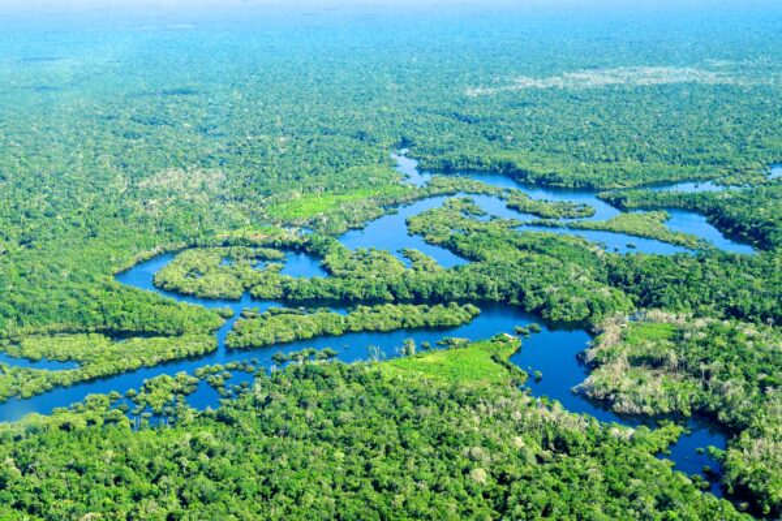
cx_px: 391
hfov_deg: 35.1
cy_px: 260
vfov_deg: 23.8
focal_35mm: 57
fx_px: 1238
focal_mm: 38
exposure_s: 1/320
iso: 200
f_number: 8
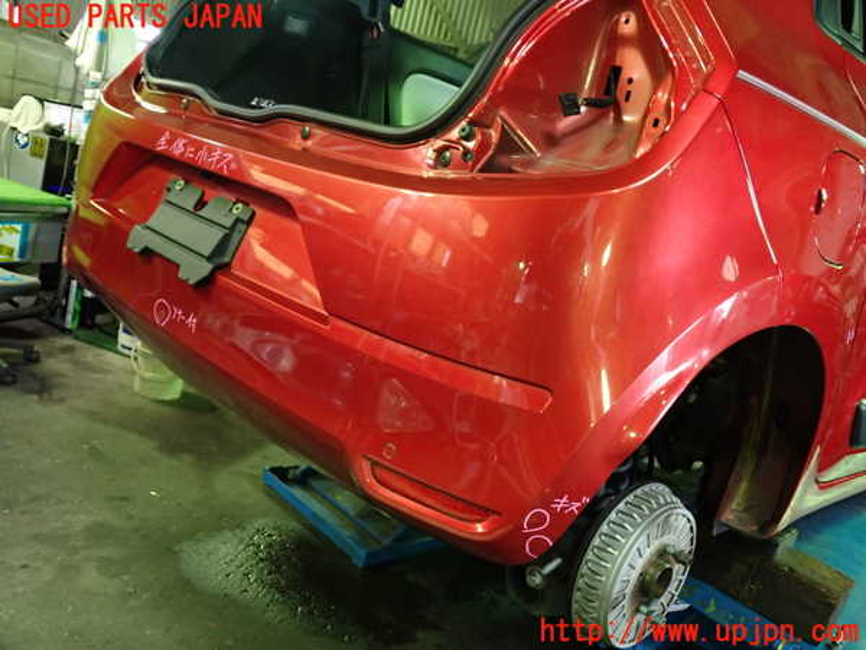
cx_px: 433
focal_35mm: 30
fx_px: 751
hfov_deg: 60.0
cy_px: 325
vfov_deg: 46.8
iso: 400
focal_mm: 5.4
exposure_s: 1/30
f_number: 2.3
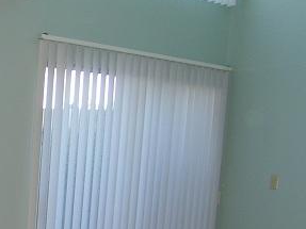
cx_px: -35
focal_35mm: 78
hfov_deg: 23.4
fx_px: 689
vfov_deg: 18.1
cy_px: 262
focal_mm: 5
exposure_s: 1/30
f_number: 3.5
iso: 80
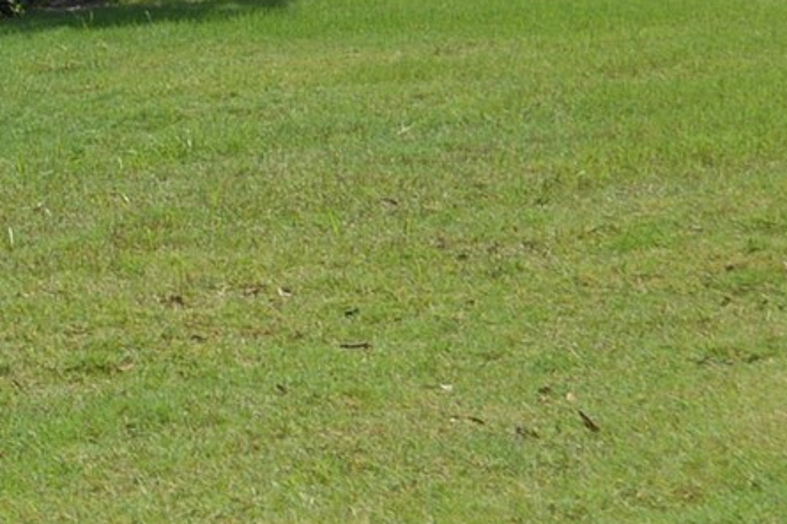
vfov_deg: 5.9
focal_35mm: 227
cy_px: -326
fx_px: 4968
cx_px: -871
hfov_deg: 8.5
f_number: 9
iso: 100
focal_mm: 31
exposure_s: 1/320
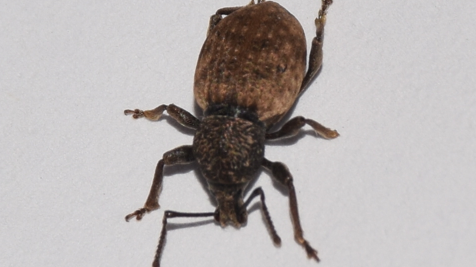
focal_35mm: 221
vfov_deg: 5.5
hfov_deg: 9.8
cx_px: 238
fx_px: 2788
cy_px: 130
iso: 100
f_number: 13
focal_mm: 140
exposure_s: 1/160
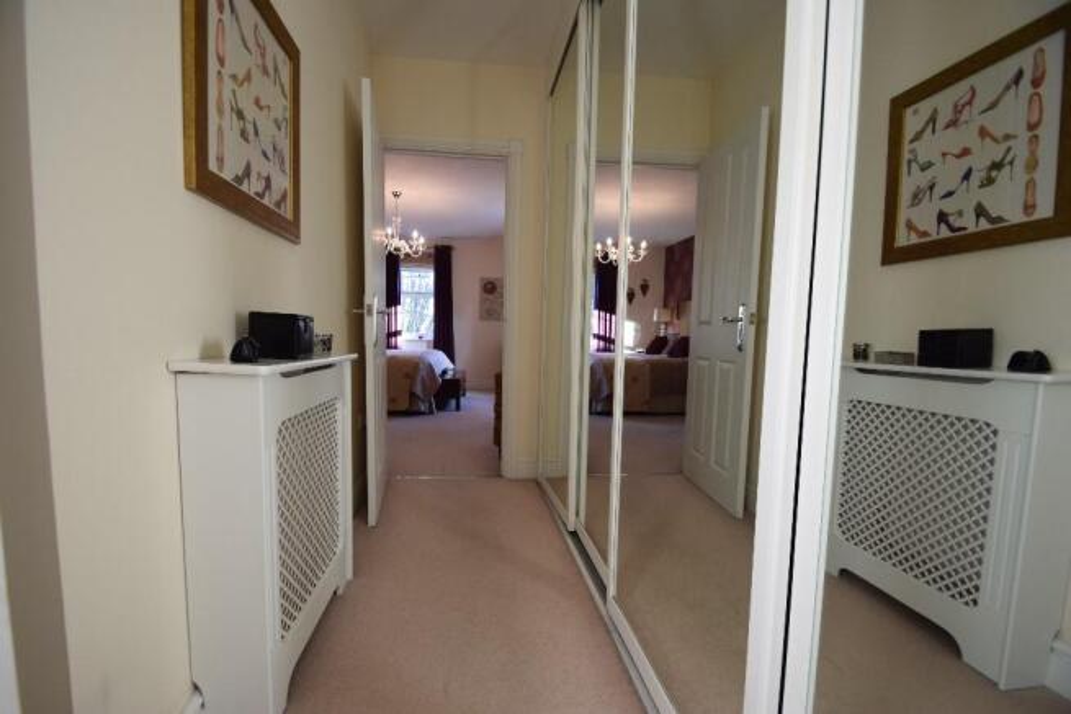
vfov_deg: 77.4
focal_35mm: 15
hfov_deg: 100.4
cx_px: 536
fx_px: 446
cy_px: 357
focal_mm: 10
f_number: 4
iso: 400
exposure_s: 1/60
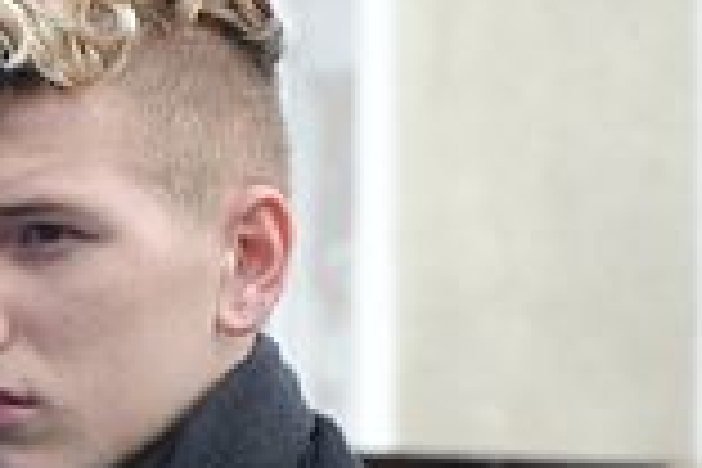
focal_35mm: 654
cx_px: -40
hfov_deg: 3.2
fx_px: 12752
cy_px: 889
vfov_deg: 2.1
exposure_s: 1/500
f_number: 5.6
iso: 800
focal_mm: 80
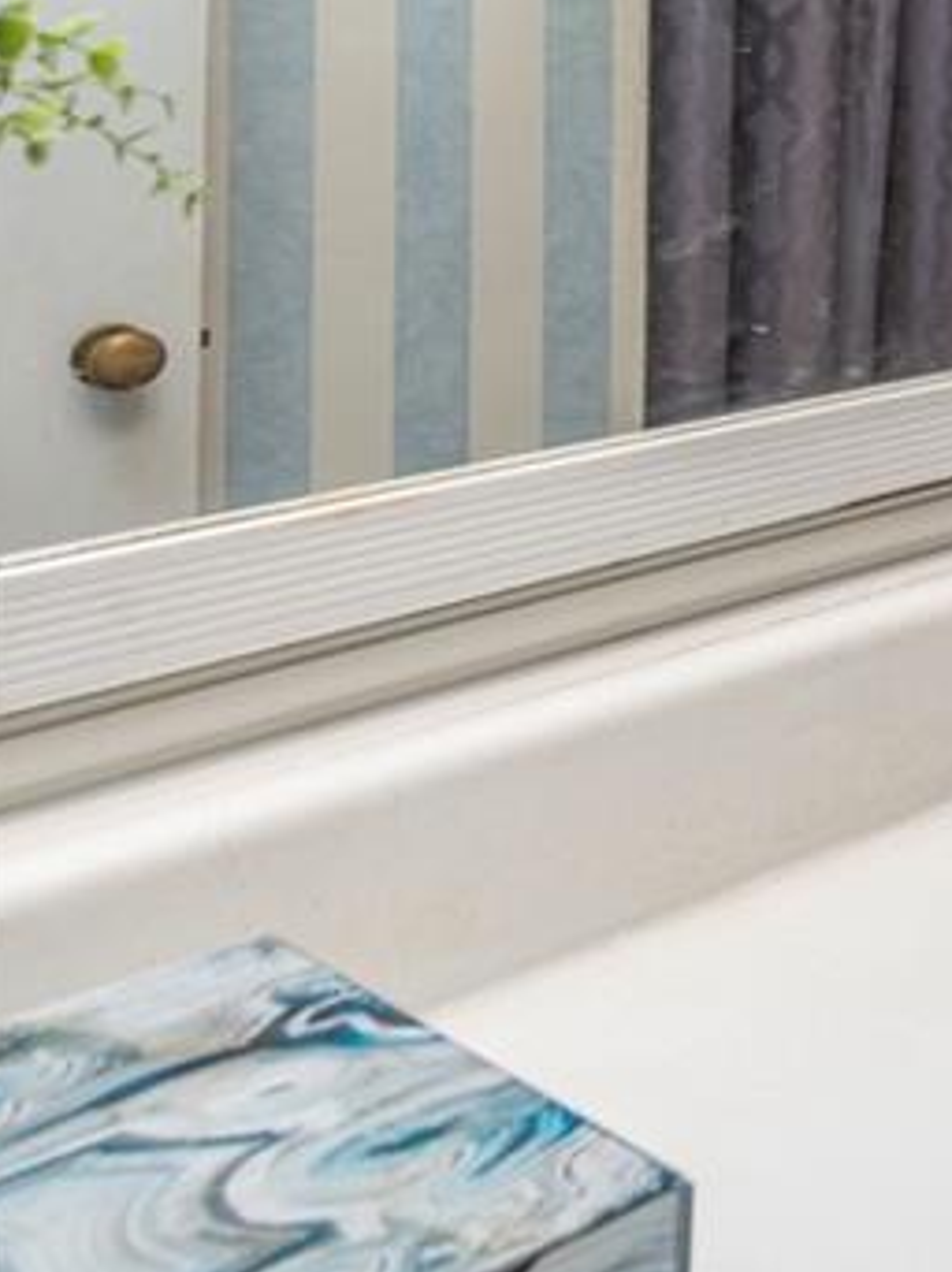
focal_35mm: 49
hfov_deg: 19.0
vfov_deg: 35.4
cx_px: 1882
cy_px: 17
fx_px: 1799
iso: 320
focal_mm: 17
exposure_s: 1/60
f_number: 7.1
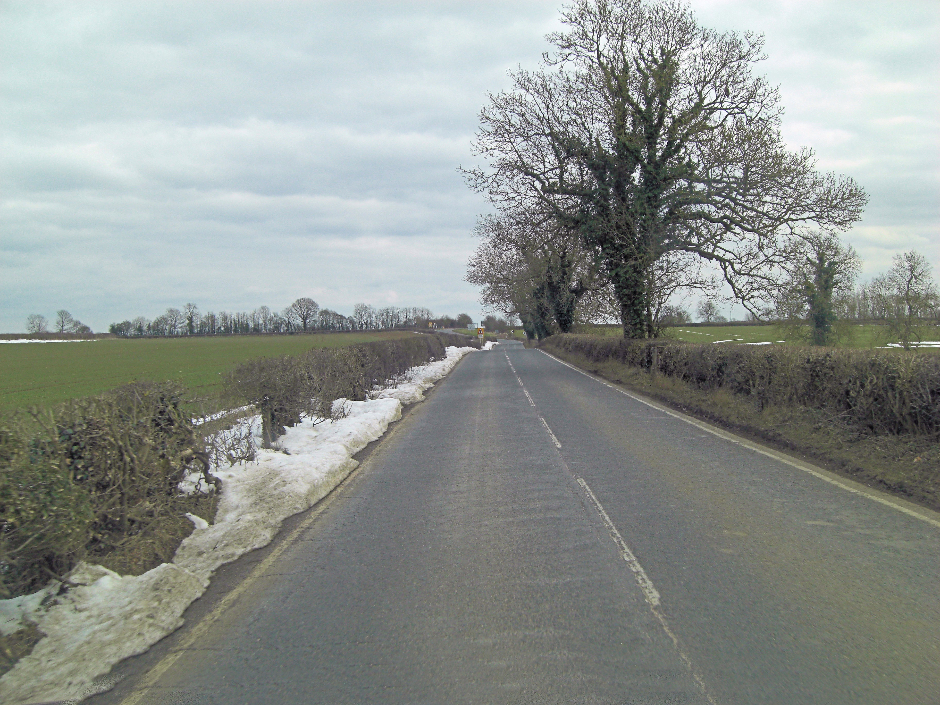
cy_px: 352
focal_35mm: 38
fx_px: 1032
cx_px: 470
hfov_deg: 49.0
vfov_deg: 37.7
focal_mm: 7.9
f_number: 4
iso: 80
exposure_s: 1/500
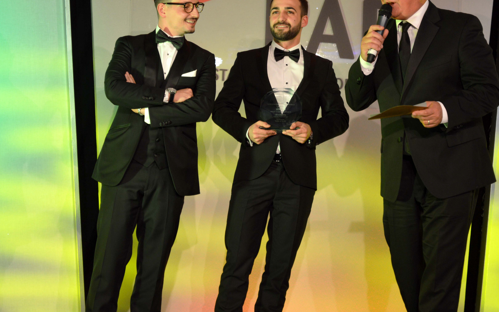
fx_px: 1265
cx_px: 288
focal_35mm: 93
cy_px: 102
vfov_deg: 14.0
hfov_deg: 22.3
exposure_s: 1/60
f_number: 5.6
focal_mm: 48
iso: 400
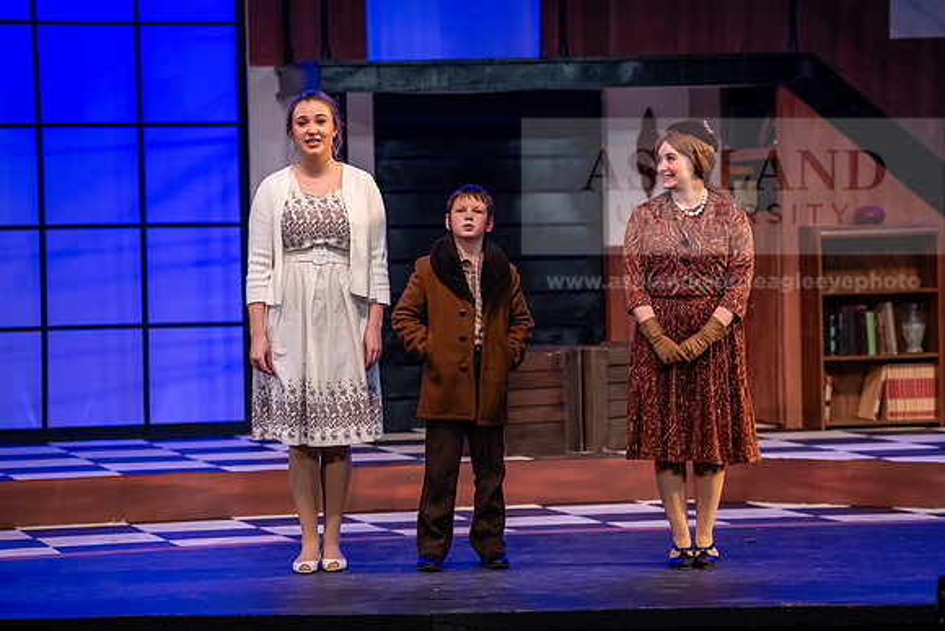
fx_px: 3938
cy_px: 316
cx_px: 472
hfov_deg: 13.7
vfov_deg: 9.2
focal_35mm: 150
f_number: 3.2
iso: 2000
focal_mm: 150
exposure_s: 1/200
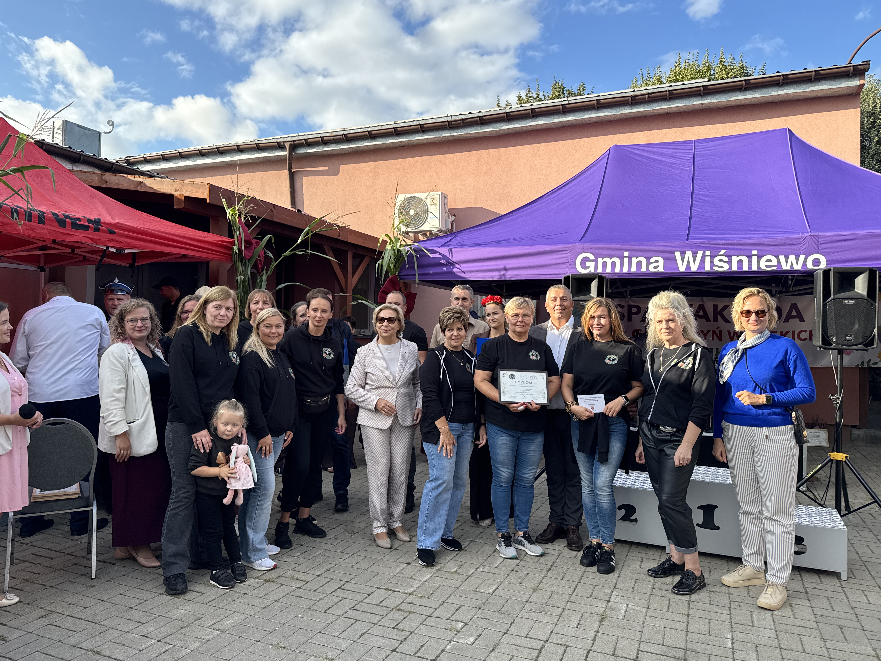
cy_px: 322
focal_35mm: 25
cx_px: 429
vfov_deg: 54.9
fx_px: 636
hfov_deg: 69.4
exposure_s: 1/1112
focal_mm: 6.76
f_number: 1.78
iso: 80
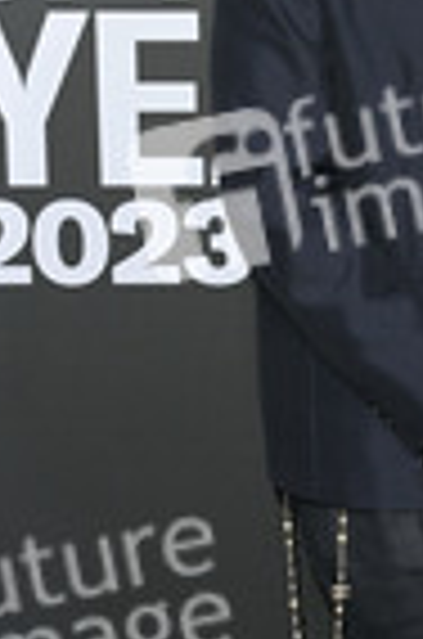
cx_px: 490
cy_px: 400
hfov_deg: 13.8
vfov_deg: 21.2
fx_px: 1700
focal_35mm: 96
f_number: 5.6
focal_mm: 34
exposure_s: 1/250
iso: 1000
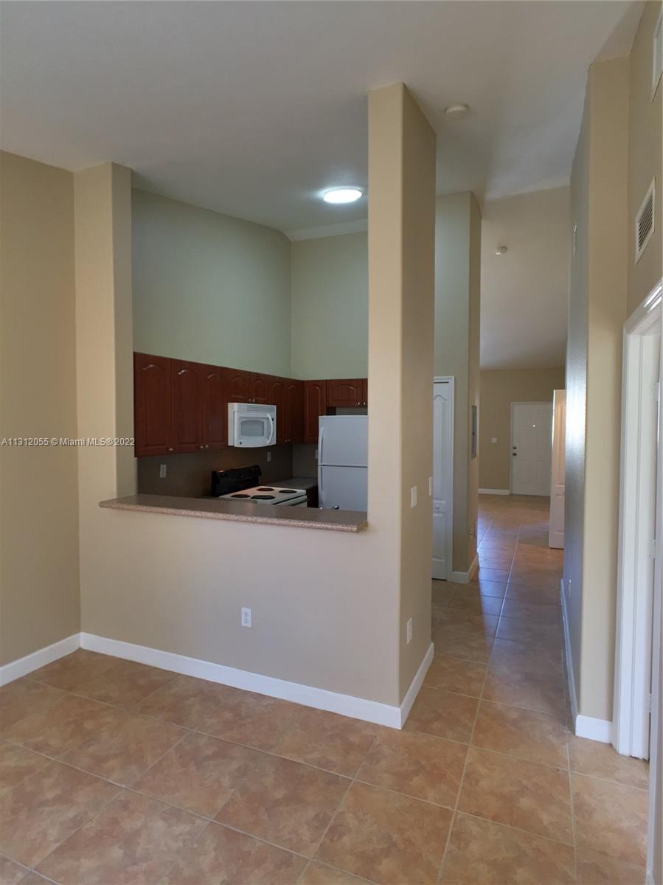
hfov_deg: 48.2
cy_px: 442
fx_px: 741
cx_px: 332
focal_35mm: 29
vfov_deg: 61.7
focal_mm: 4.15
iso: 40
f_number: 2.2
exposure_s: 1/30
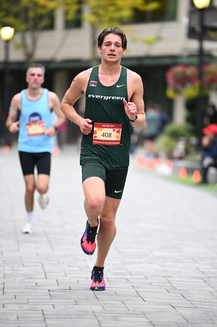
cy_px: 171
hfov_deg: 6.0
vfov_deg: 9.1
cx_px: 116
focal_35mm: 227
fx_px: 2054
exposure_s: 1/1250
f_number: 2.8
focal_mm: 200
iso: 1600
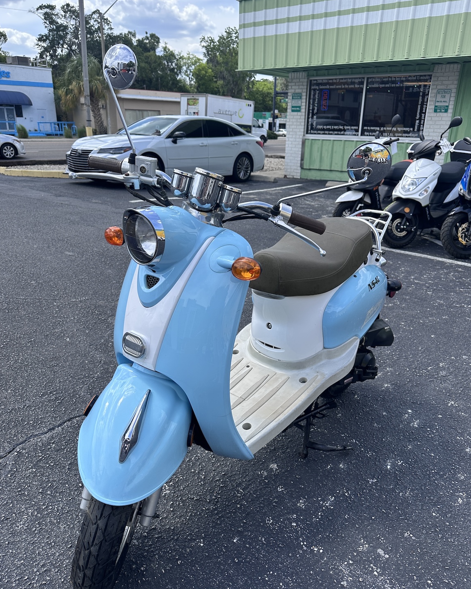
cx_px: 236
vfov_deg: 66.0
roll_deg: -1.3
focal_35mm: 26
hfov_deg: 54.9
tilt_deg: -22.2
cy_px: 308
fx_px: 453
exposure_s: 1/2410
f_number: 1.78
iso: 80
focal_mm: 6.86
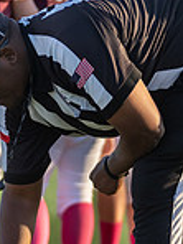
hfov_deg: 2.4
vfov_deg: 3.2
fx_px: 4391
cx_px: 97
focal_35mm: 623
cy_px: 162
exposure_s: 1/1250
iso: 125
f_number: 2.8
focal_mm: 127
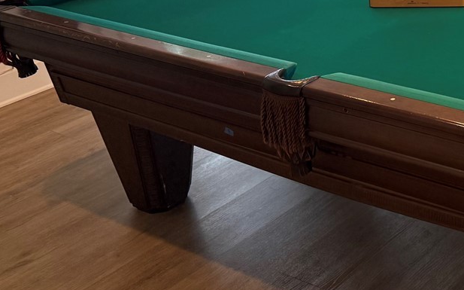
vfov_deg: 18.7
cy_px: -56
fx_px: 834
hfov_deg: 27.5
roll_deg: +1.0
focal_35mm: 66
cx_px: 552
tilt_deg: -13.6
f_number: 1.78
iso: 200
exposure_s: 1/140
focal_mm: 6.76
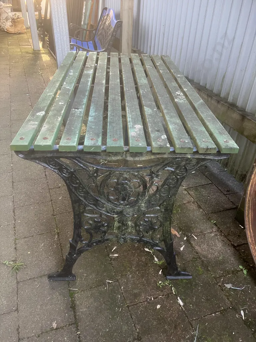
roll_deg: -1.8
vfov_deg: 63.4
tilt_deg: -33.0
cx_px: 128
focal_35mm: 28
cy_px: 171
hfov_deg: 49.7
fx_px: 276
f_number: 1.8
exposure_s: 1/60
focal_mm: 3.99
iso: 125
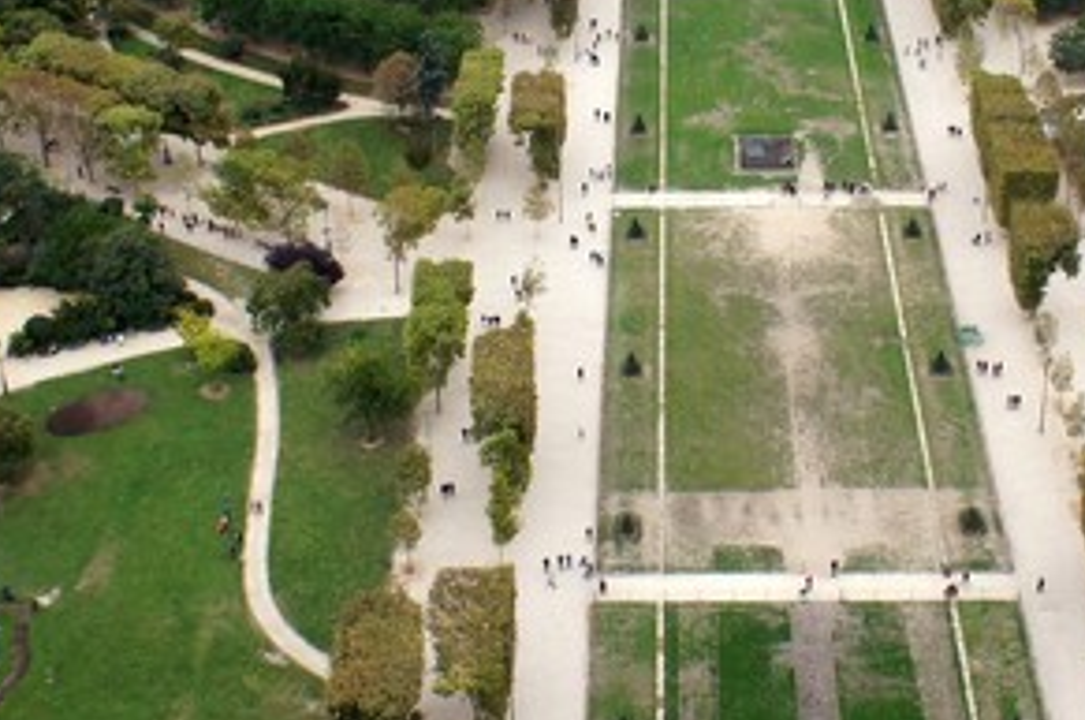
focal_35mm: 66
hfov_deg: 30.5
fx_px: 1986
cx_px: 660
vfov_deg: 20.4
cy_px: 175
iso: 200
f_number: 9
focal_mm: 16
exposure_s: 1/100
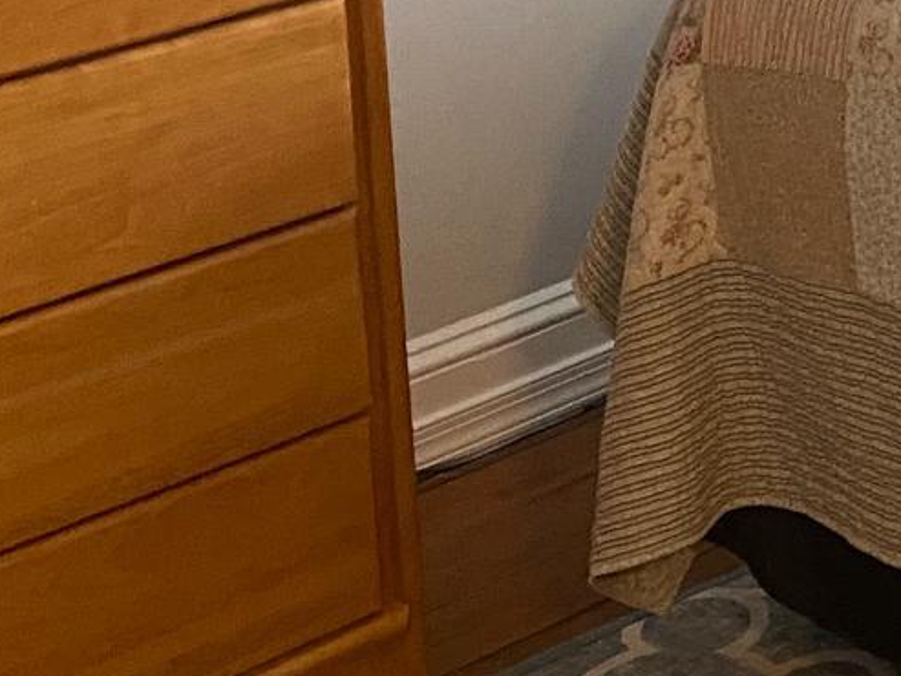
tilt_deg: -10.8
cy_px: -305
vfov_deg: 13.0
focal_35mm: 108
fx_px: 2812
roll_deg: -1.2
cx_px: 1157
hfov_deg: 17.2
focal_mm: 4.25
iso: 250
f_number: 1.8
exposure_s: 1/60
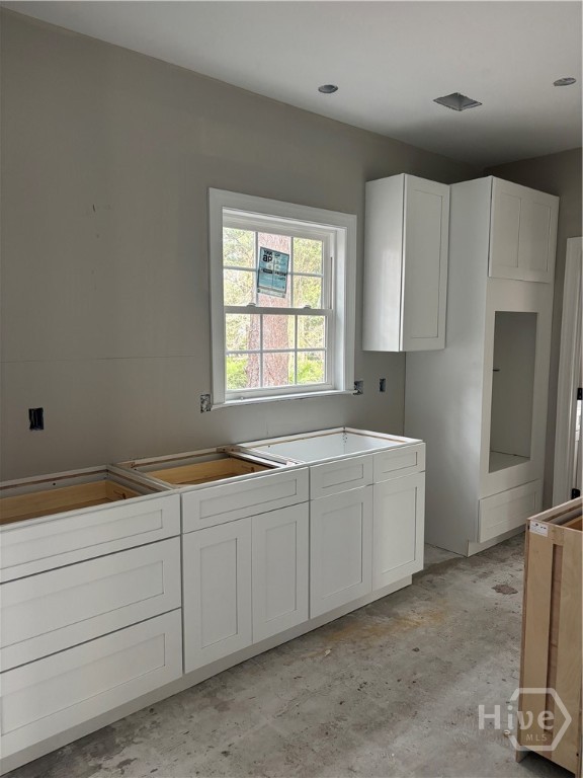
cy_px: 389
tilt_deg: -6.4
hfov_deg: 53.1
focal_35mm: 26
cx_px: 292
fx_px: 584
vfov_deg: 67.3
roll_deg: -0.5
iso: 125
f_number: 1.6
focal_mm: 5.96
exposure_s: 1/74
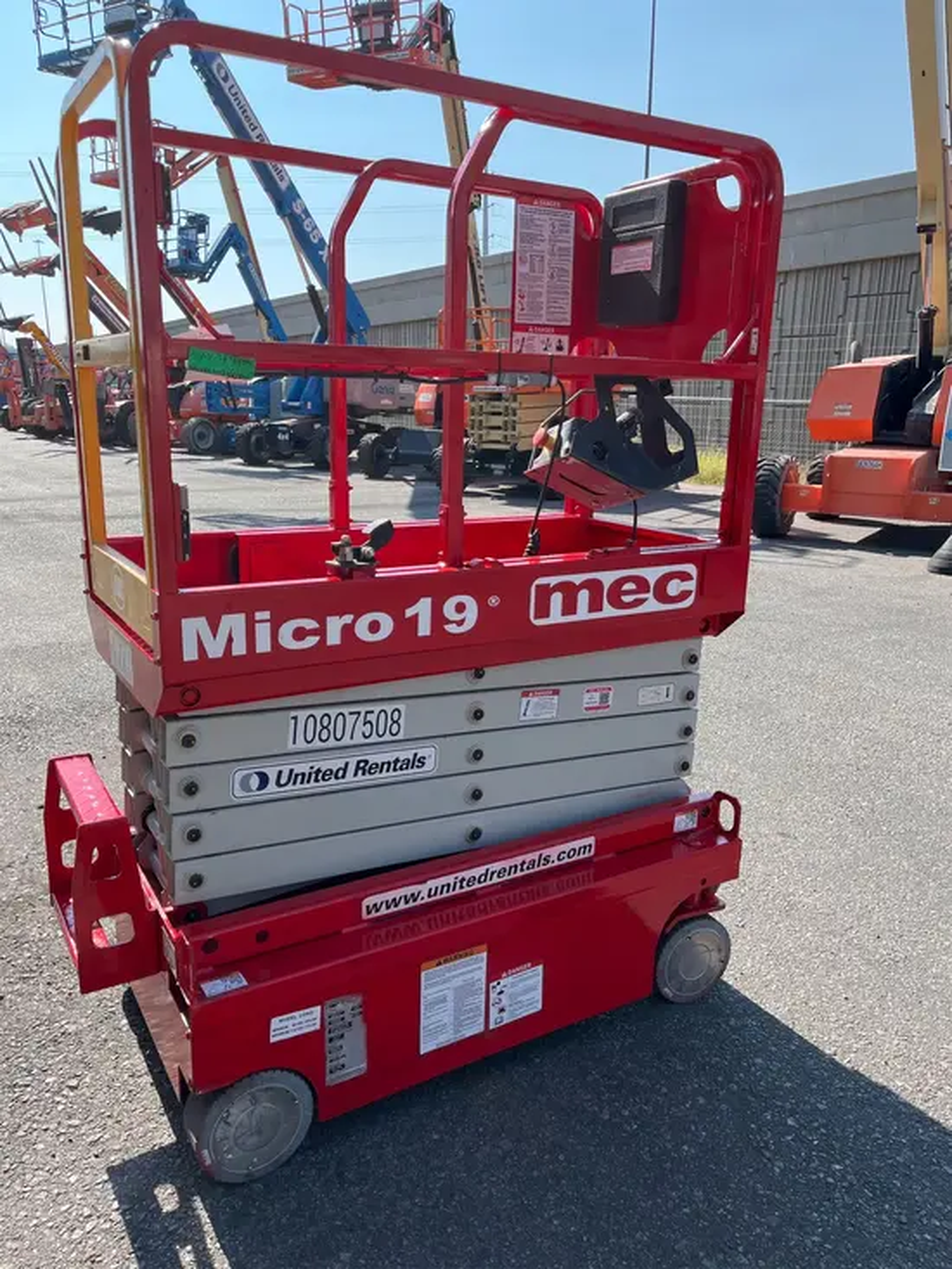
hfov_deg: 53.1
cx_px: 476
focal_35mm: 26
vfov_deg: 67.3
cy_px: 634
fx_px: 953
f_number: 1.6
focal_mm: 5.1
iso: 50
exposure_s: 1/1458
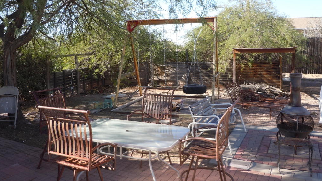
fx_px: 265
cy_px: 83
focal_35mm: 31
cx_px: 162
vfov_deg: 37.7
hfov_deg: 62.6
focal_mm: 5
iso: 100
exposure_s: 1/250
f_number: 3.7
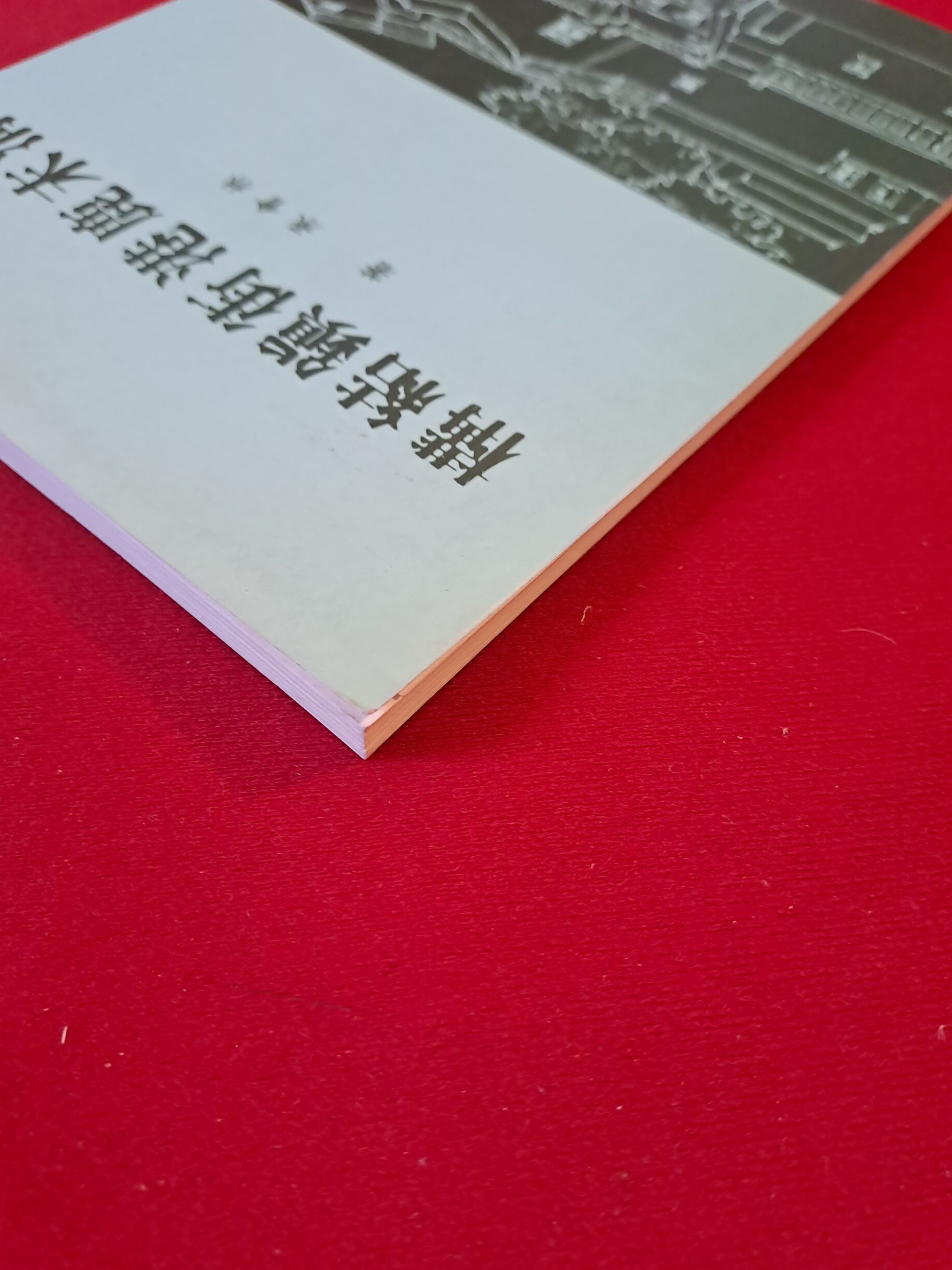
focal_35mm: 26
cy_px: 642
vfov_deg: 67.3
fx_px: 954
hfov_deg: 53.1
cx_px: 472
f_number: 1.8
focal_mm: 4.65
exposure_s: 1/50
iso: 320
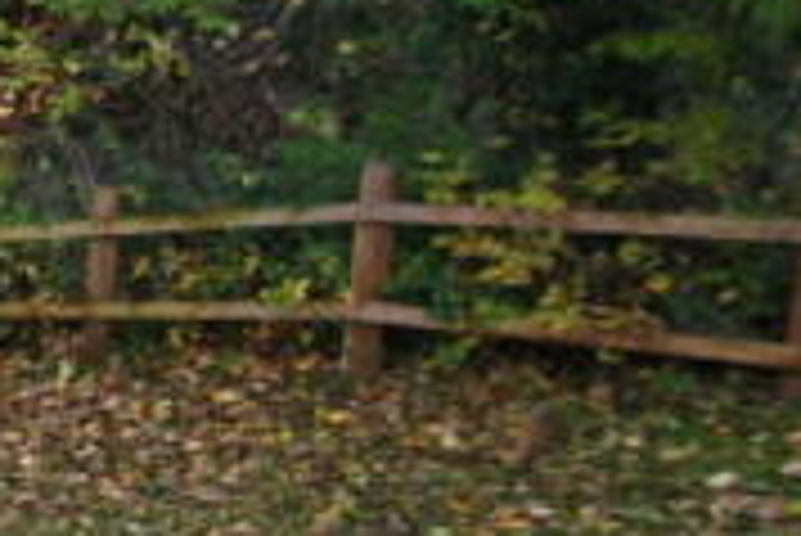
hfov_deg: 28.8
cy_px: 448
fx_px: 1225
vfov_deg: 24.2
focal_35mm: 55
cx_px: -268
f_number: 4
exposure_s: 1/60
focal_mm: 10
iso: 200
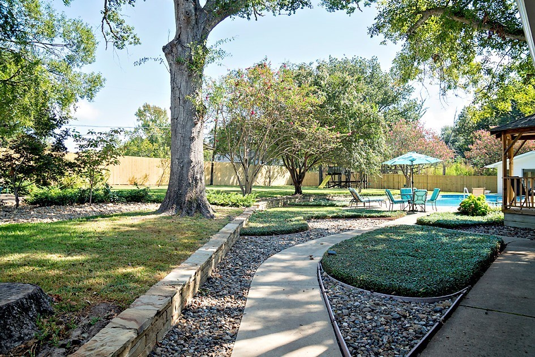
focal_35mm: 24
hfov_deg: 73.7
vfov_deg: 53.1
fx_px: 357
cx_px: 268
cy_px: 178
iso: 200
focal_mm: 16
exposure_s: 1/400
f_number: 4
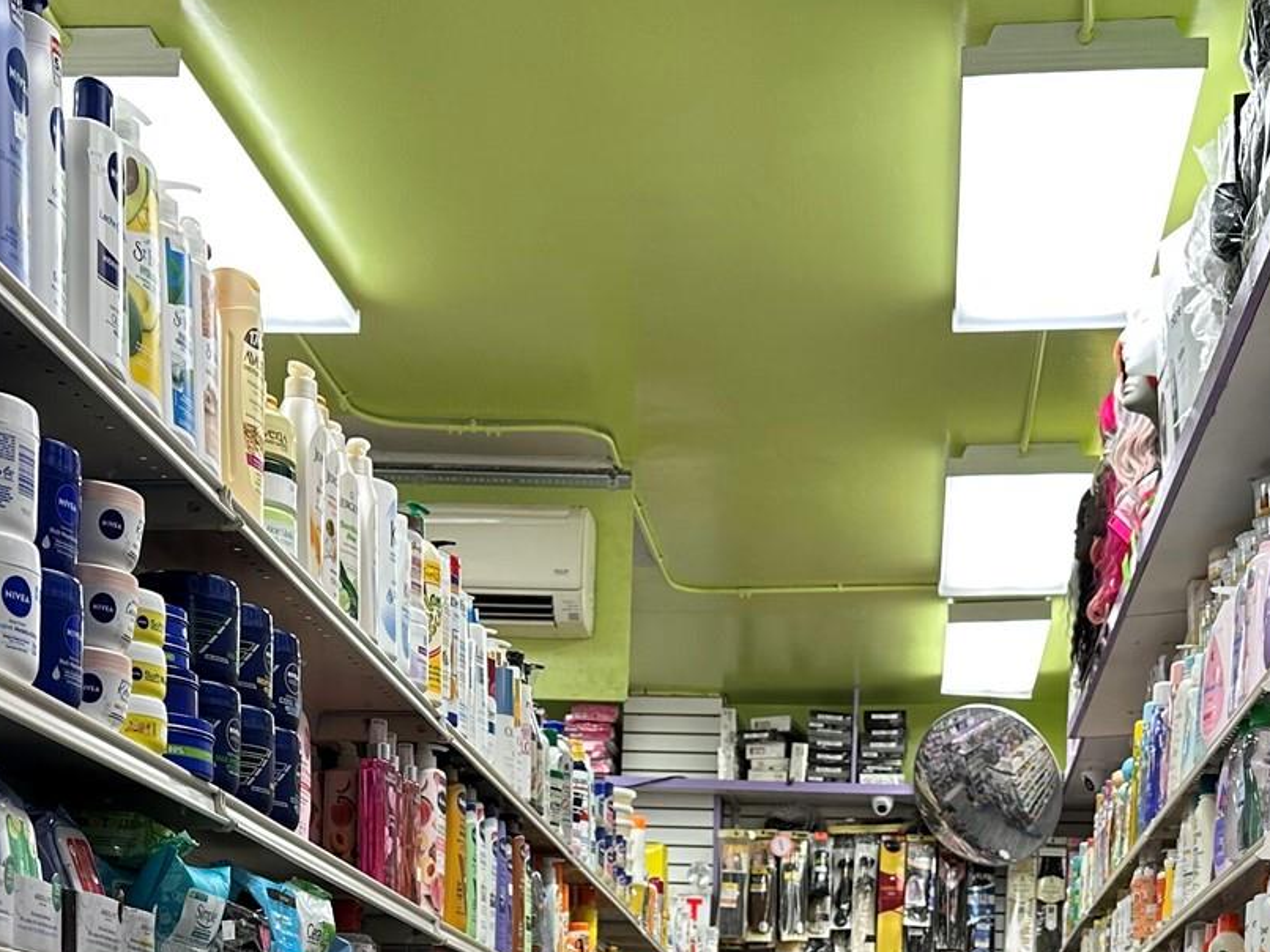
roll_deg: -2.6
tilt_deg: -0.7
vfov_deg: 22.0
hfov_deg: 31.7
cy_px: 1173
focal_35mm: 61
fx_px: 2237
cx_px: 689
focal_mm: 6.86
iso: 80
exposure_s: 1/66
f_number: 1.78
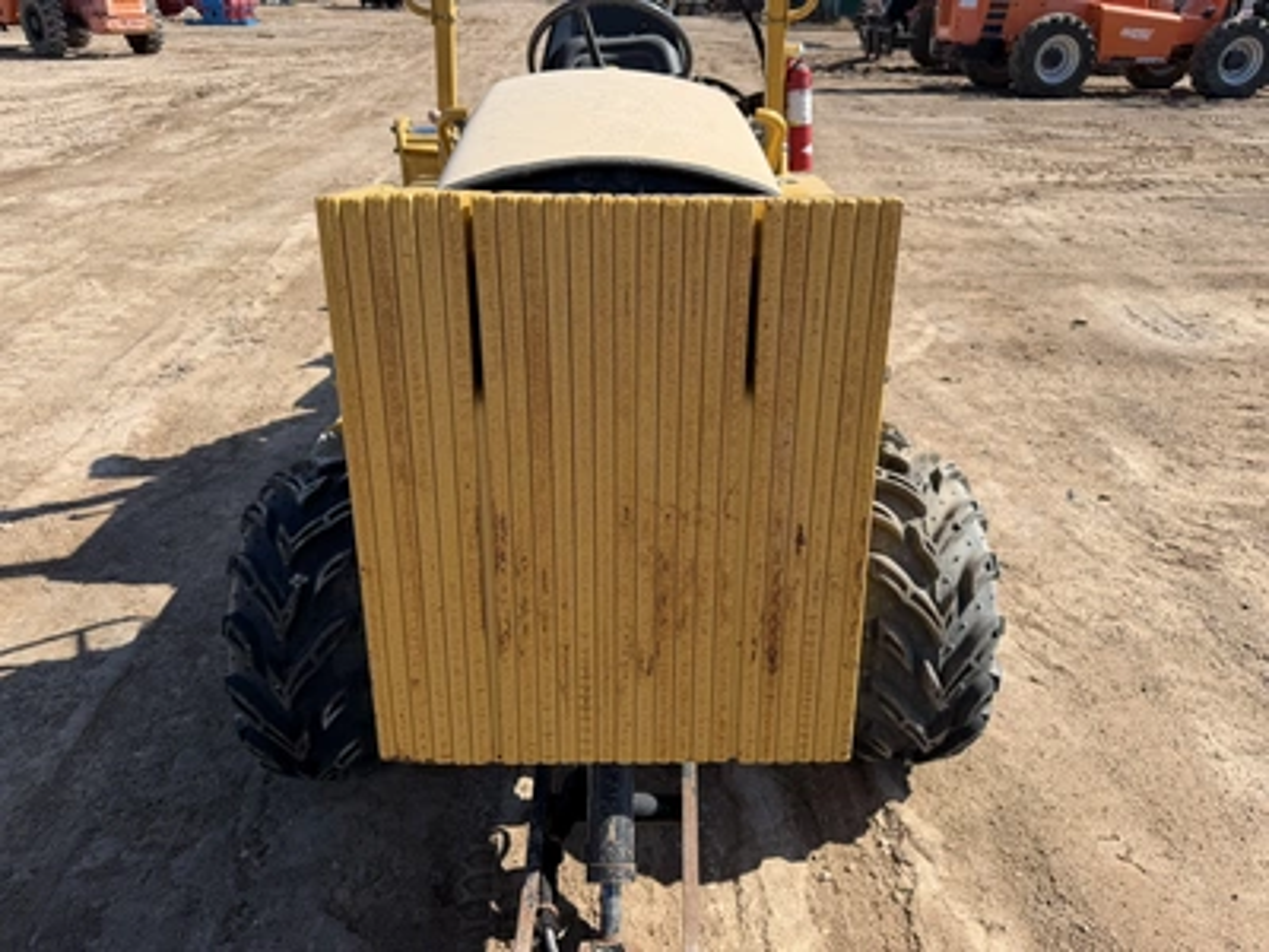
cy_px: 476
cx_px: 634
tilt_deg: -27.2
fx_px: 880
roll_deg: -2.3
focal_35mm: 24
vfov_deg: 56.8
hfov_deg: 71.6
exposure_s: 1/3145
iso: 80
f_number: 1.78
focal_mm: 6.76
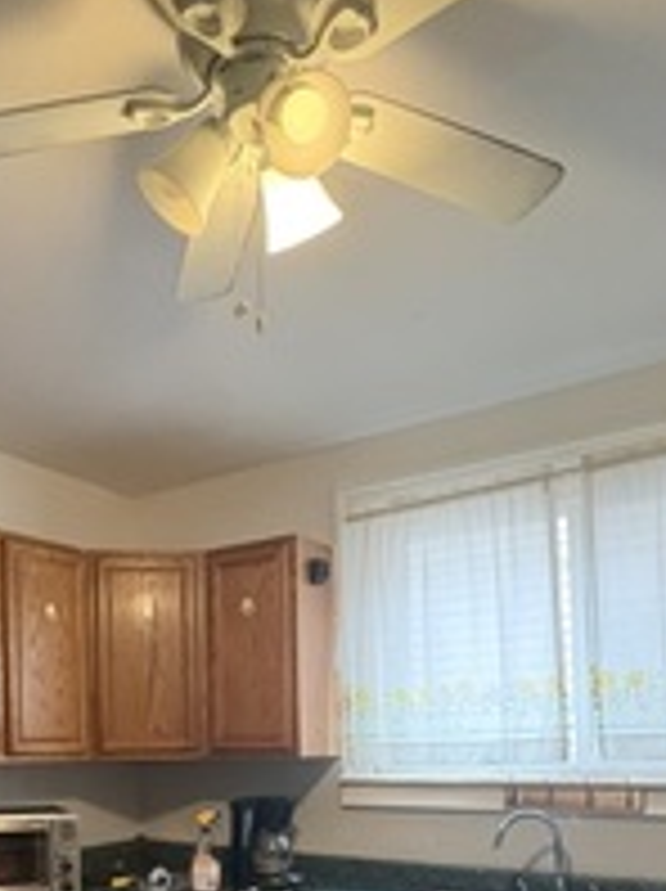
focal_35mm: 34
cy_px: 724
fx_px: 874
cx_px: 171
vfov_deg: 50.4
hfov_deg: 40.6
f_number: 2.2
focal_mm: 2.22
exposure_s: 1/60
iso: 800
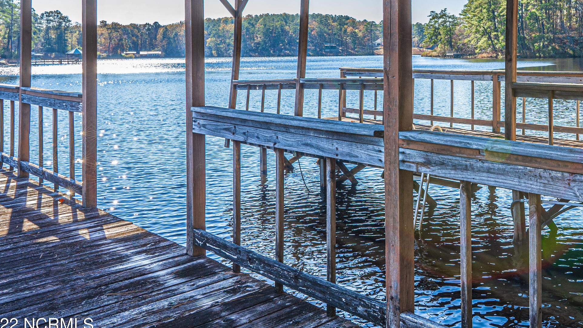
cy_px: 50
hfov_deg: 49.0
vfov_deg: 28.8
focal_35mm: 40
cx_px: 420
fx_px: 618
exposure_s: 1/60
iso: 50
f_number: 10
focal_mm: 24
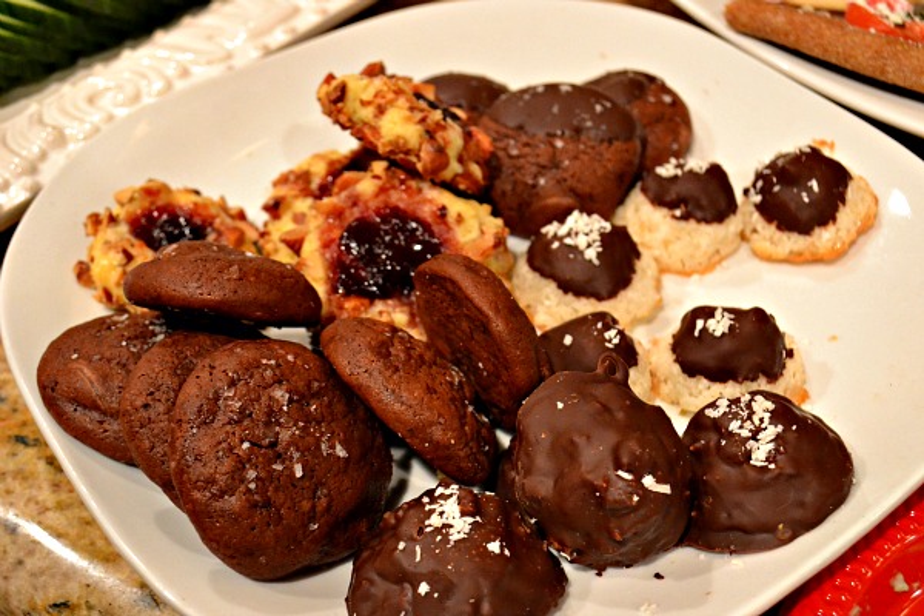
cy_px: 308
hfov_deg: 53.1
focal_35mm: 36
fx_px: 924
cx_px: 462
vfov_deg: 36.9
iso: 3200
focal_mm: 24
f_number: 4
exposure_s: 1/25
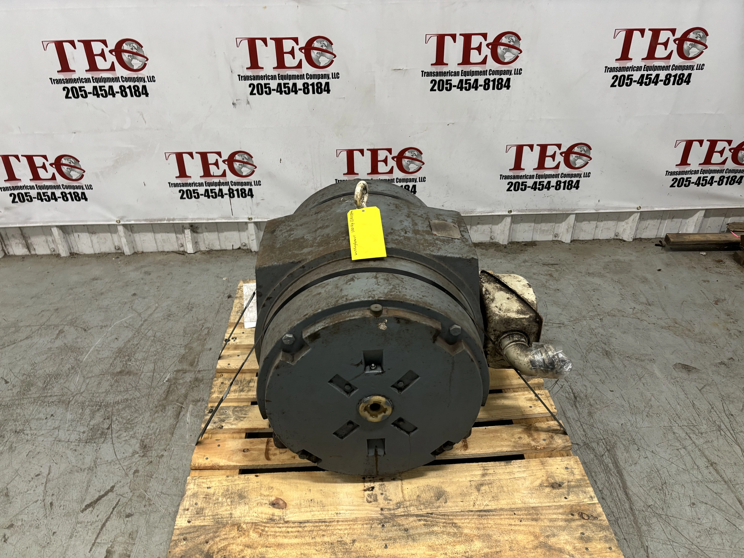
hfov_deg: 67.3
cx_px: 372
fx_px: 559
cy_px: 279
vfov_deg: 53.1
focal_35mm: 26
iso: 160
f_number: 1.6
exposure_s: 1/60
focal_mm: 5.96
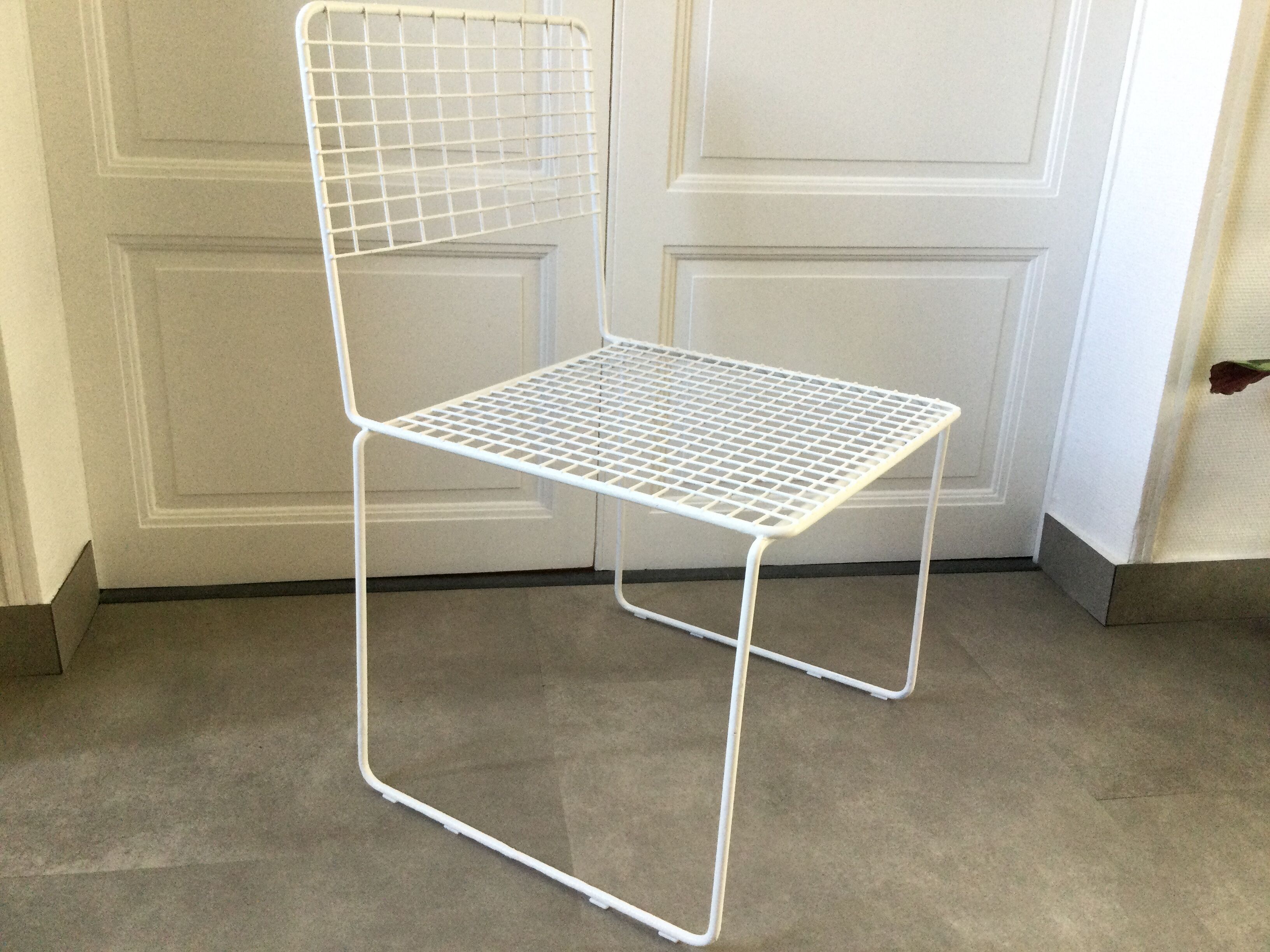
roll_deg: -4.5
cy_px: 476
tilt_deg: -21.6
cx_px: 635
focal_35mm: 31
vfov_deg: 45.4
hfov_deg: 58.4
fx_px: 1137
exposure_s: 1/33
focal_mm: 3.3
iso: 64
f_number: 2.4
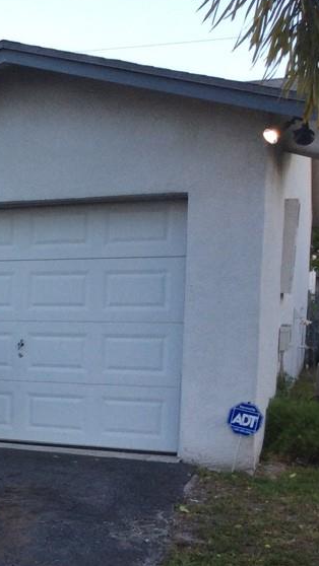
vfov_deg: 32.6
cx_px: -190
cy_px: 373
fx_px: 962
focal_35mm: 64
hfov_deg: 16.7
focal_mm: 3.3
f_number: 2.4
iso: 40
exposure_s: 1/120
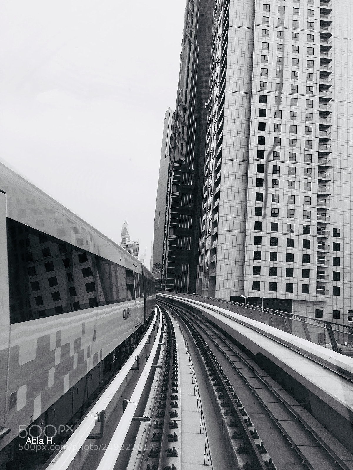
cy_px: 235
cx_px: 176
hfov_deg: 48.2
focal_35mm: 29
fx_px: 394
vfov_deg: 61.7
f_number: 2.2
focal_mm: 4.15
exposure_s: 1/1923
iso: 25
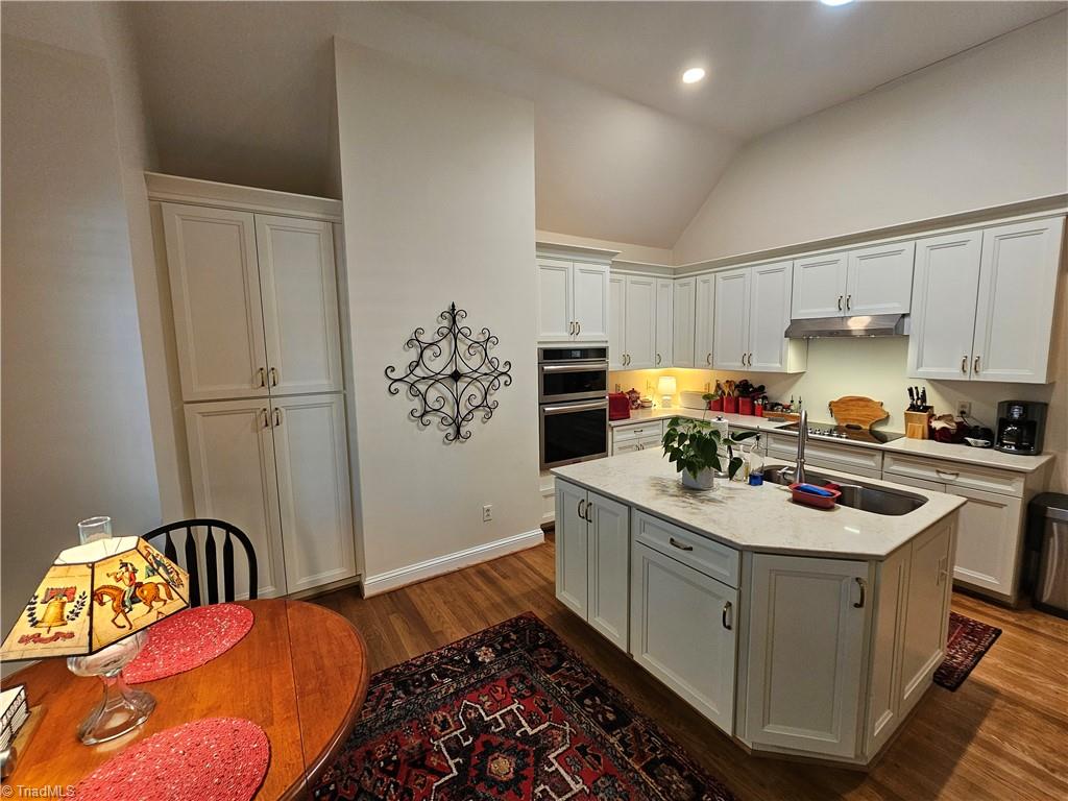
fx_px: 401
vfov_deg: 89.9
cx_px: 534
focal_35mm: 13
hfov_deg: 106.2
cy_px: 400
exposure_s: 1/60
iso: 200
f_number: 2.2
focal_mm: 2.2
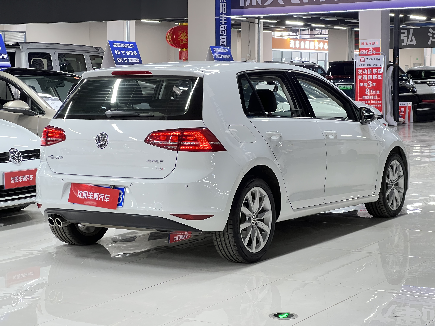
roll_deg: +0.4
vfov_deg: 19.1
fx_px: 968
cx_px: 218
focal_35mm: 77
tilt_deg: -5.2
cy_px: 163
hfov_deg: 25.3
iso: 500
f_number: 2.8
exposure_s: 1/50
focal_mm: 9
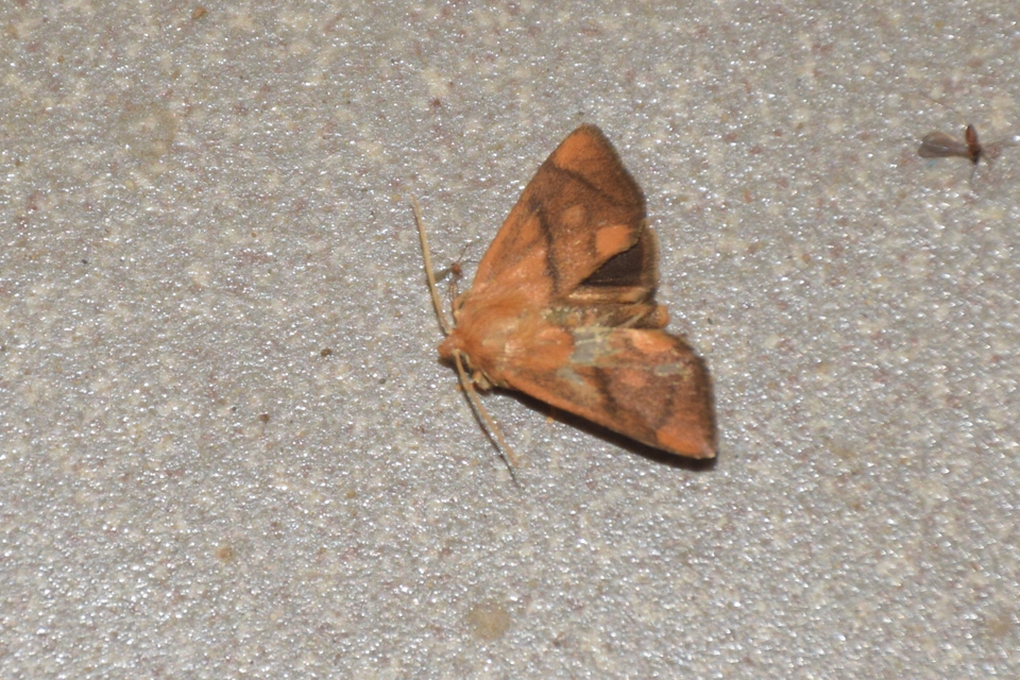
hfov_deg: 9.8
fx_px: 5950
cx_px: 510
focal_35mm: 210
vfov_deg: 6.5
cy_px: 340
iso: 320
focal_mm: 140
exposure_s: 1/60
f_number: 7.1
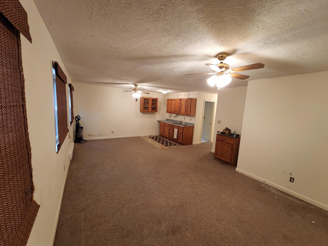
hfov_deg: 106.1
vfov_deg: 90.0
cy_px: 123
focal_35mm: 13
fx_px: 123
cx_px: 164
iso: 400
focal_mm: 1.13
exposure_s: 1/50
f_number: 2.2
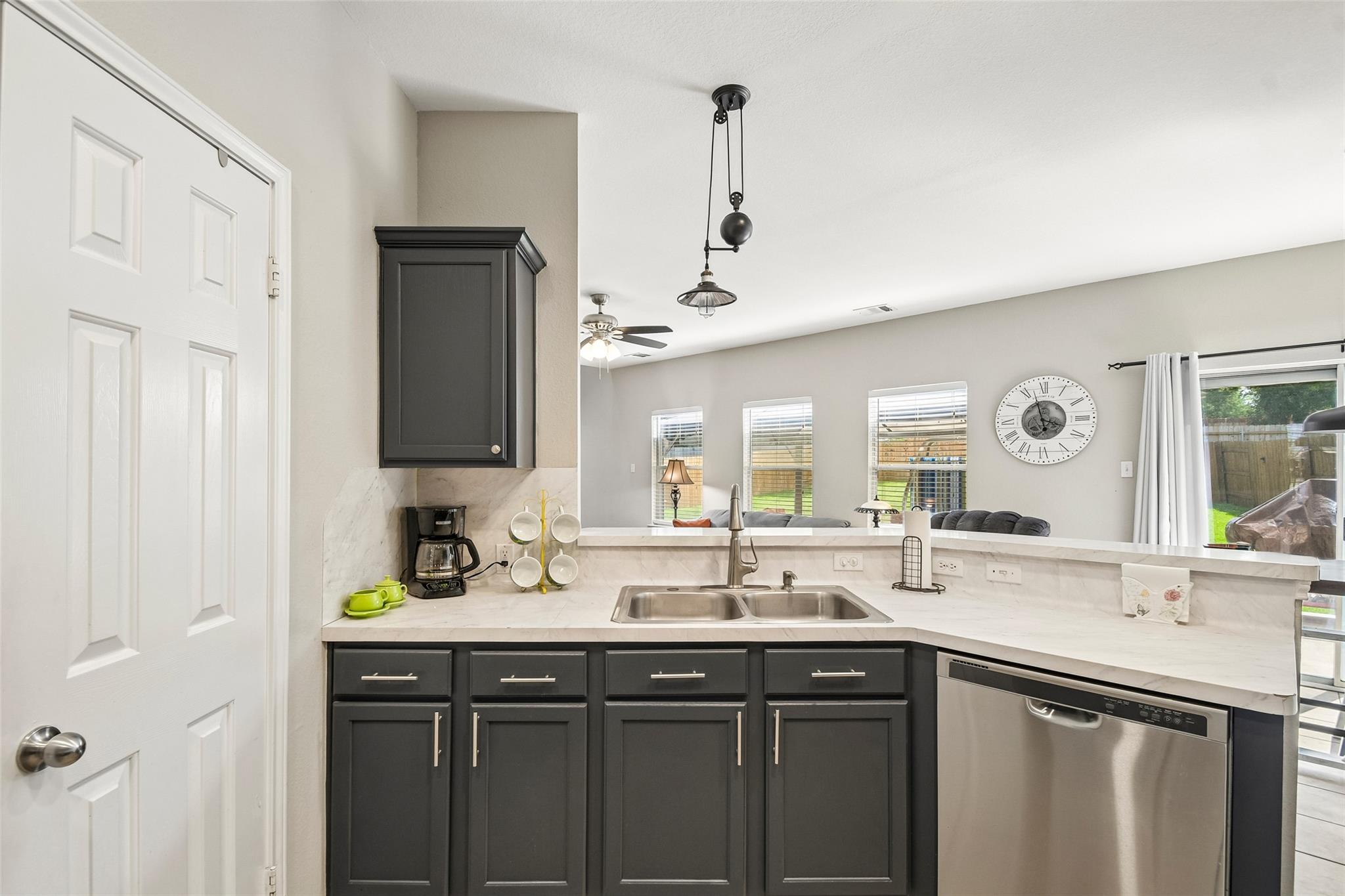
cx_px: 672
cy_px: 448
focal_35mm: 15
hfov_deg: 100.4
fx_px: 560
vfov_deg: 77.3
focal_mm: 10
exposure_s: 1/13
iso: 400
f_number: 8
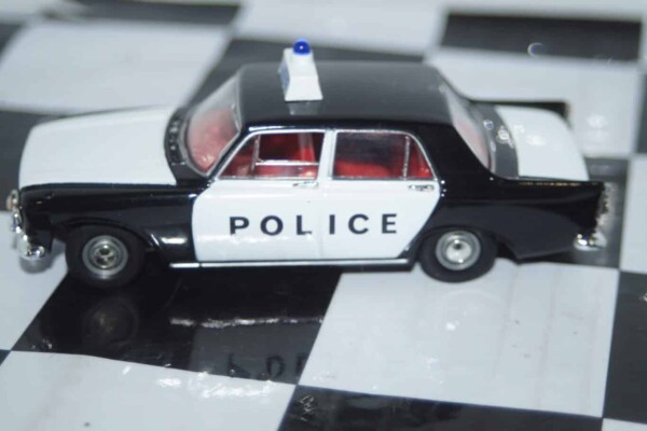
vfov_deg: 15.2
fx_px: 1617
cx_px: 324
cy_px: 216
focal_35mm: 90
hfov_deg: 22.6
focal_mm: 60
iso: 250
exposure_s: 1/80
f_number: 5.6
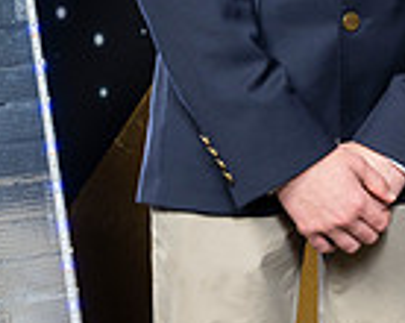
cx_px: 789
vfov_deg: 7.7
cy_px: -216
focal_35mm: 194
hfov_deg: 9.4
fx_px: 2322
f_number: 9
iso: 320
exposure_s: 1/160
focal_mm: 49
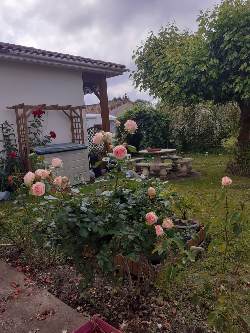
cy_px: 166
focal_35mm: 27
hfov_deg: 51.4
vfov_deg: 65.3
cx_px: 125
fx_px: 260
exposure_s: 1/1250
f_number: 1.9
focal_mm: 3.6
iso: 40
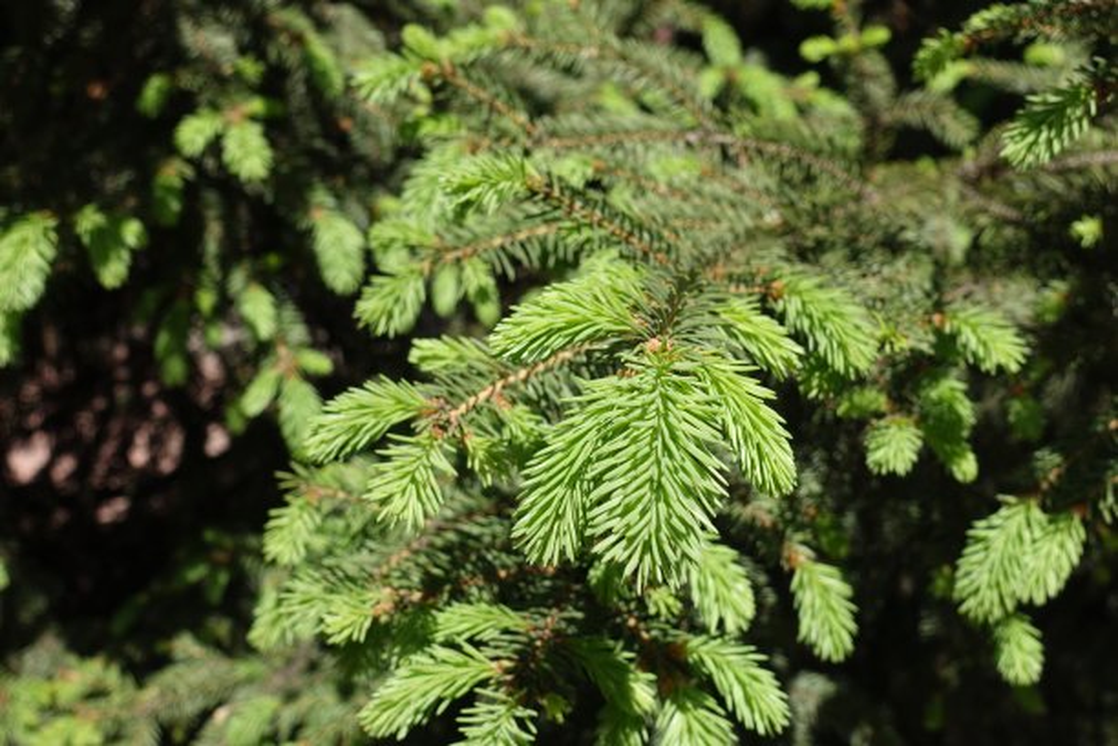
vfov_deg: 33.4
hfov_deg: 48.5
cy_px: 373
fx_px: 1242
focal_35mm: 40
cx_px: 559
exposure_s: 1/640
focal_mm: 14.5
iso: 125
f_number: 4
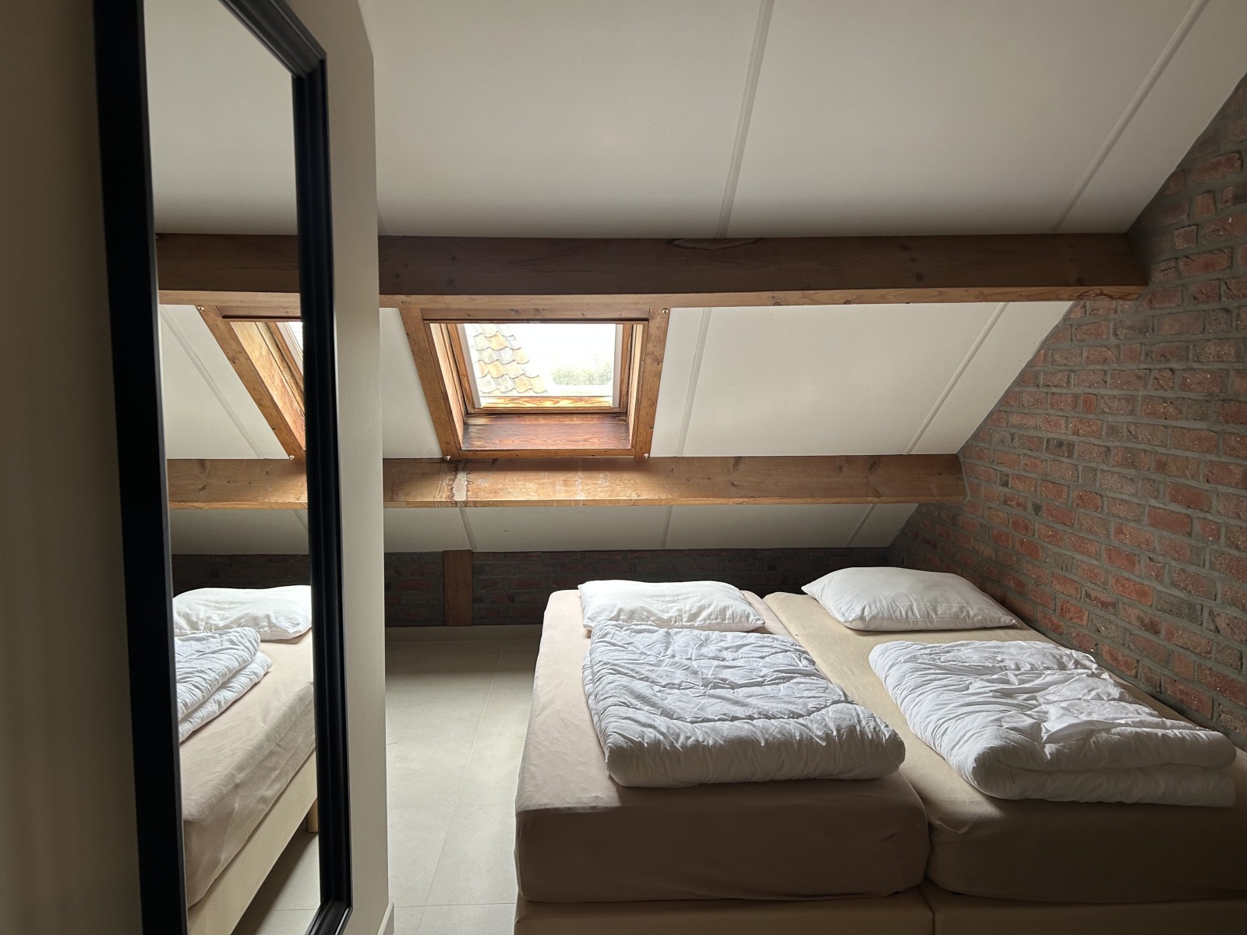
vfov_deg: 53.1
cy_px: 468
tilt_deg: -5.4
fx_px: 937
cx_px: 624
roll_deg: +0.0
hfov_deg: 67.3
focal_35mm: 26
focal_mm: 5.7
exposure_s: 1/106
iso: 100
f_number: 1.5
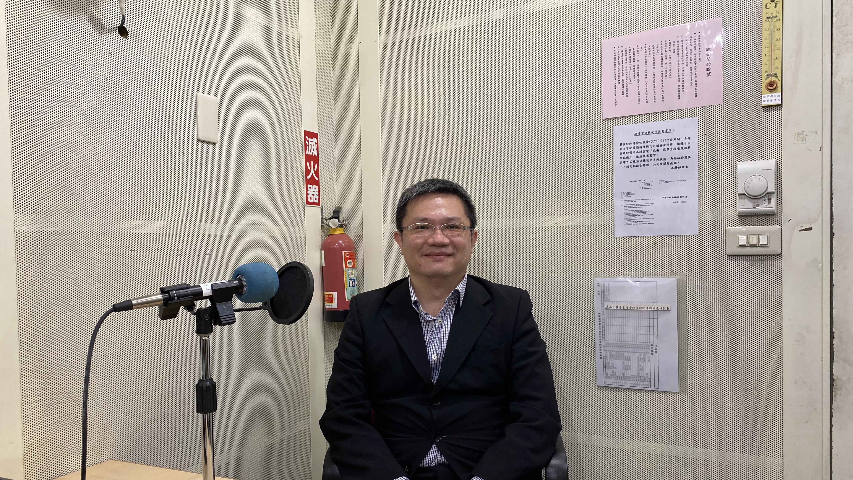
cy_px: 278
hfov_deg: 66.1
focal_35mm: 29
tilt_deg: -3.2
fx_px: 656
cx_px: 420
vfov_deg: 40.1
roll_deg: +1.3
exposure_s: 1/60
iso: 160
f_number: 1.8
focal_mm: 4.25
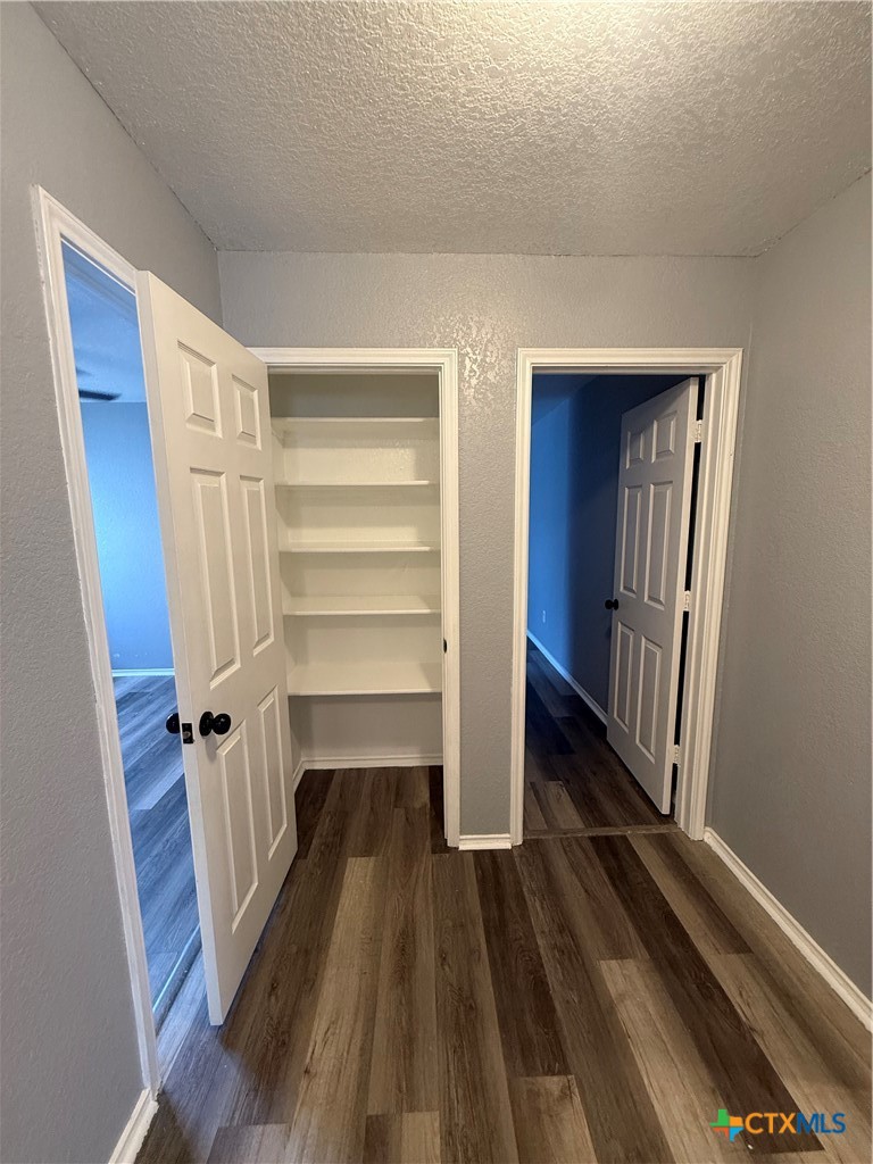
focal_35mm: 14
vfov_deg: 102.1
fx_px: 471
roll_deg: -0.2
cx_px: 436
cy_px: 582
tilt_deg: -7.4
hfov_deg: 85.7
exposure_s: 1/60
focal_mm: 2.22
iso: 320
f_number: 2.2
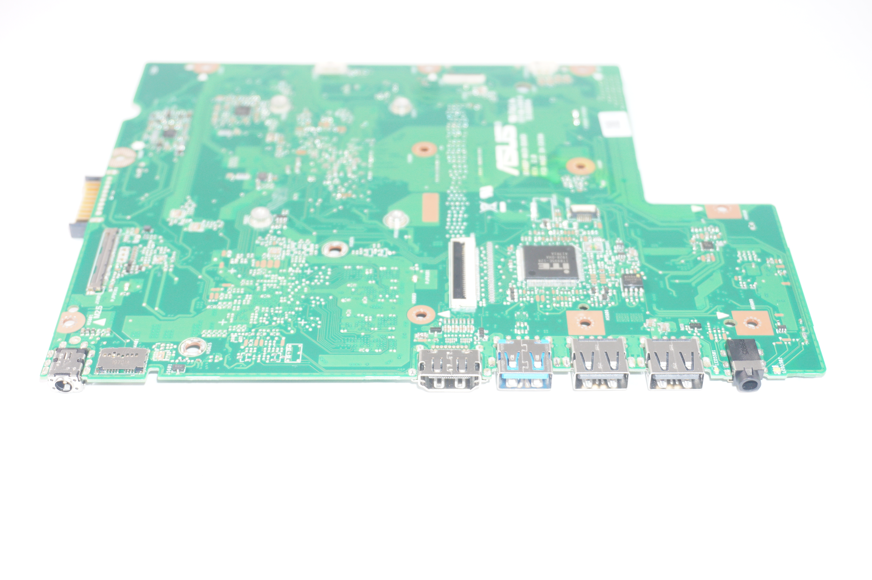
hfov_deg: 37.9
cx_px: 436
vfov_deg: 25.7
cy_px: 290
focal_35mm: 52
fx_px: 1271
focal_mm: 35
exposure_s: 1/160
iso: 400
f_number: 5.6
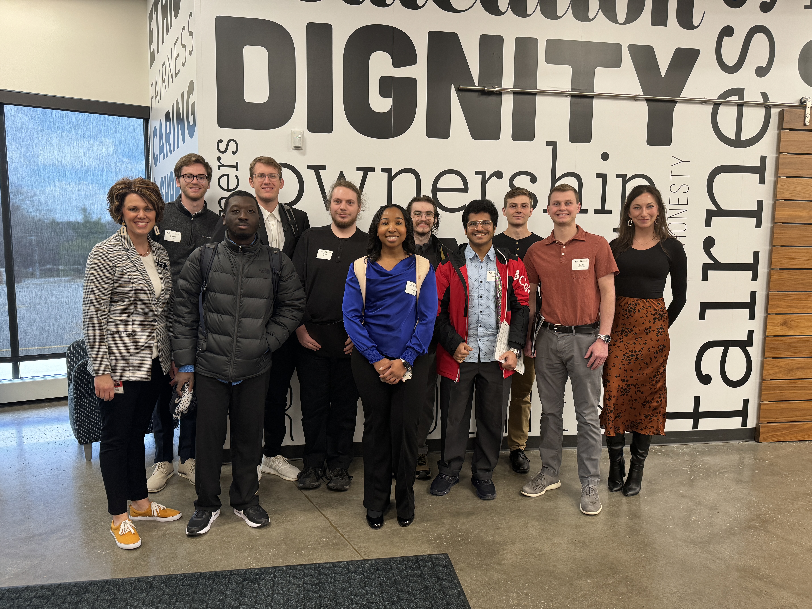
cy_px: 304
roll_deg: -0.9
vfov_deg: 56.8
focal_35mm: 24
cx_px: 406
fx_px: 563
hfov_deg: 71.6
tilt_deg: -6.3
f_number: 1.78
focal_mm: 6.86
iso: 200
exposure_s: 1/69
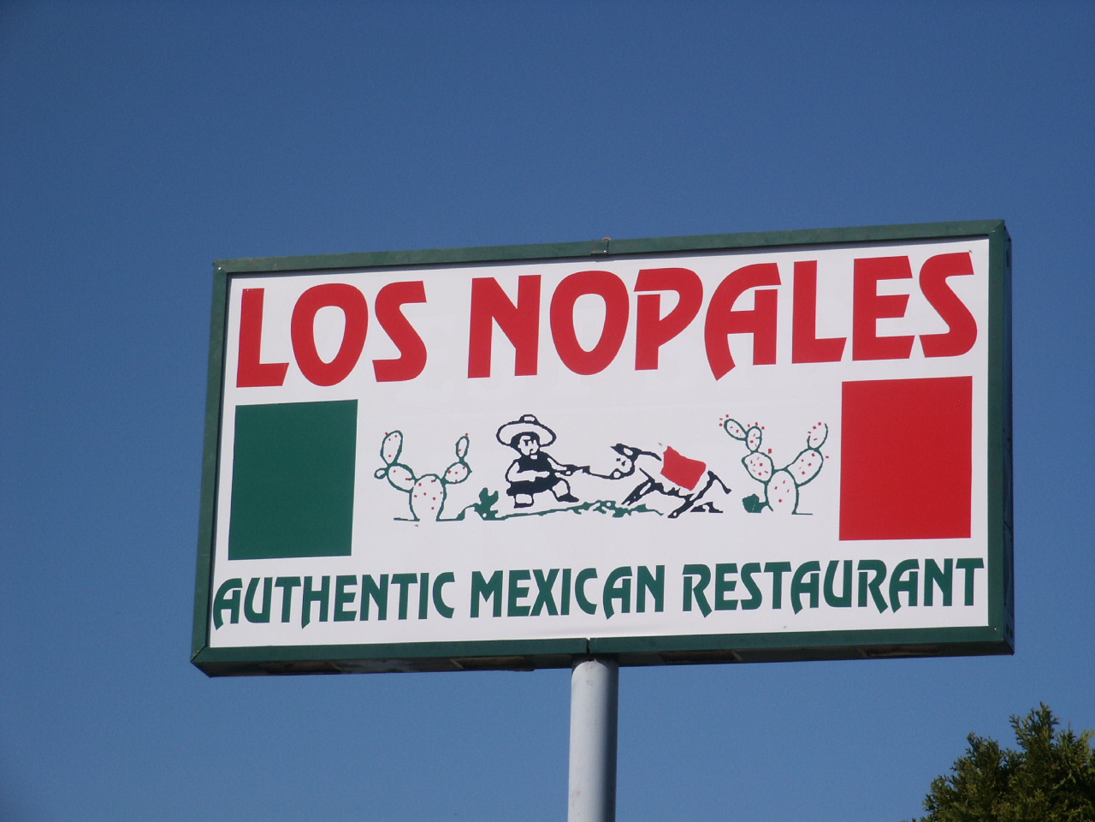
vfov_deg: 10.7
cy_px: 411
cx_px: 548
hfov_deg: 14.2
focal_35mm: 139
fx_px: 4397
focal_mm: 28.22
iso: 64
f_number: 8
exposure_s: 1/350
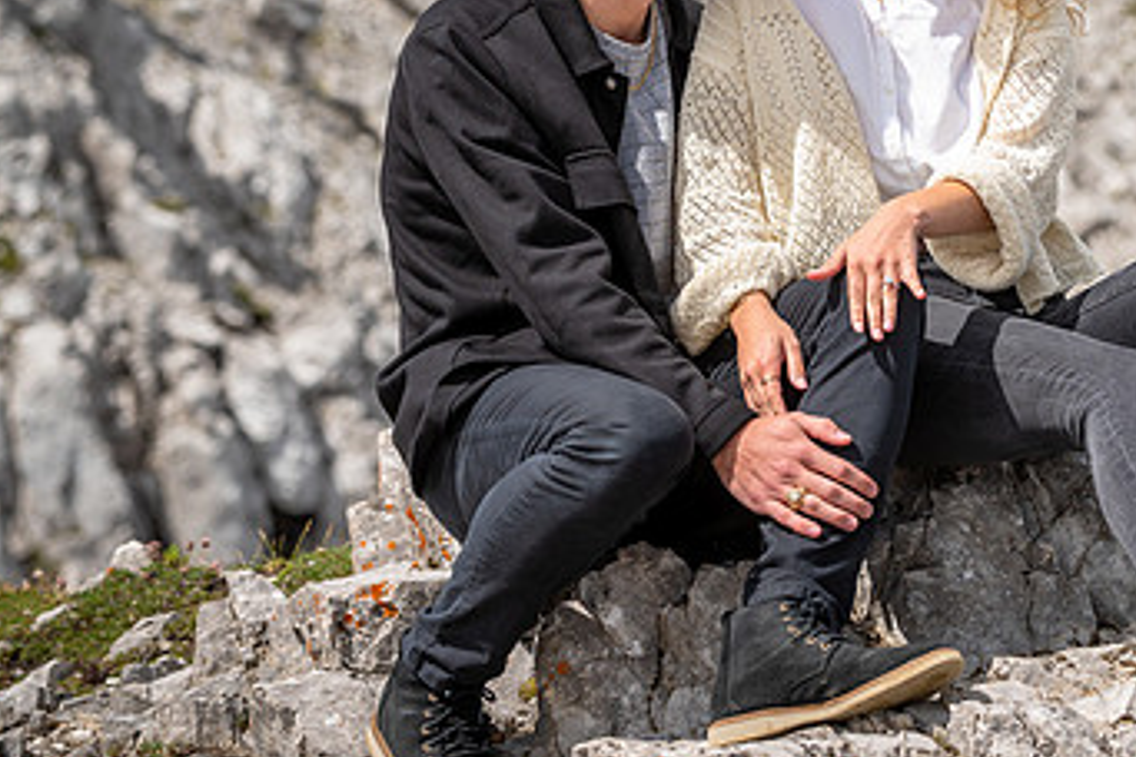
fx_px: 5616
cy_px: 252
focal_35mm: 178
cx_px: 887
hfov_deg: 11.5
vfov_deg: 7.7
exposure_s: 1/800
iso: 100
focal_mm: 105
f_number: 5.6
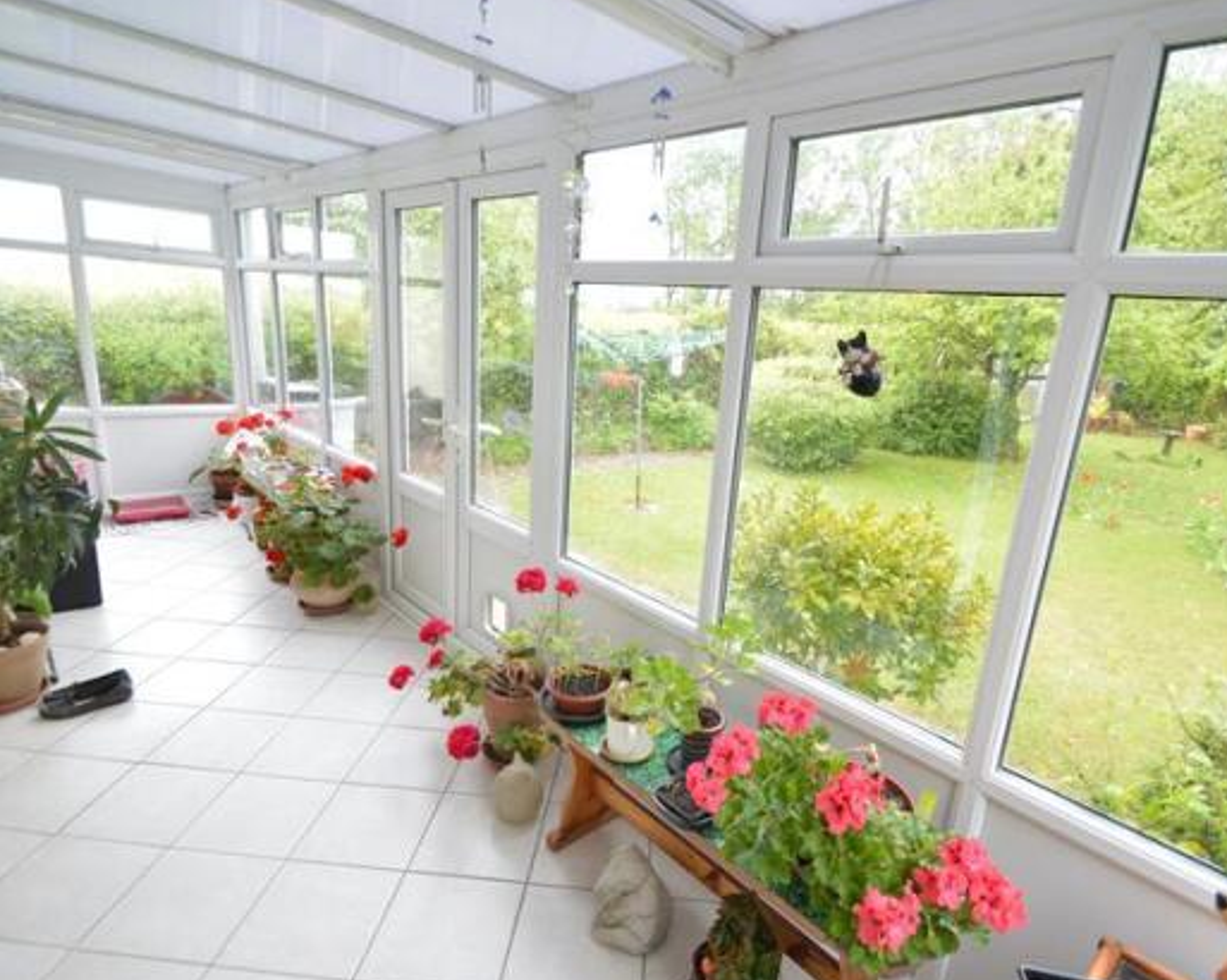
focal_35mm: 18
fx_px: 653
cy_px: 500
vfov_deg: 73.8
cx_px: 629
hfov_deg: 86.4
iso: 100
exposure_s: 1/15
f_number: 3.5
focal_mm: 10
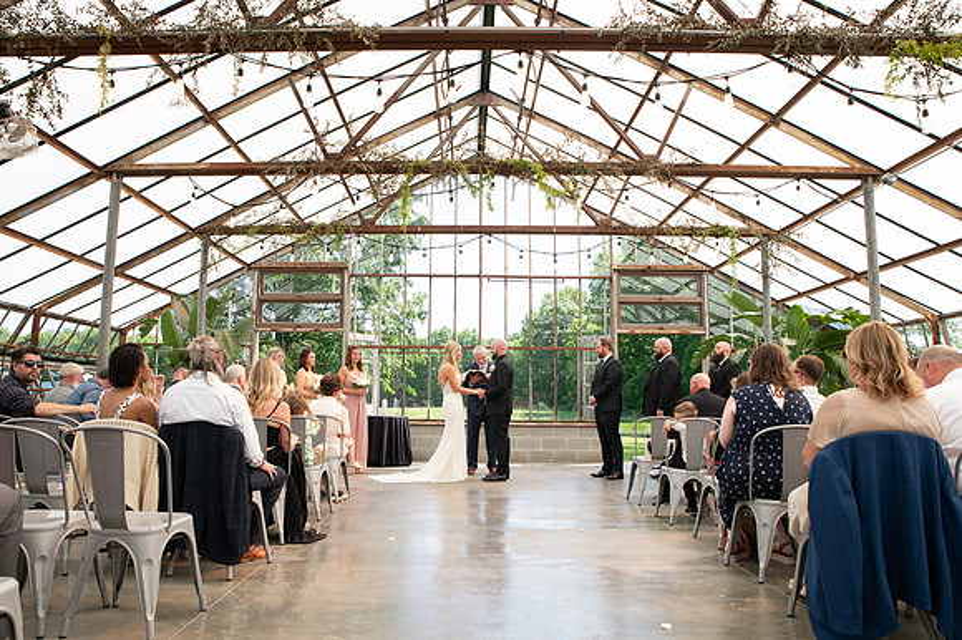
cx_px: 460
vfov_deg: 50.1
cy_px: 323
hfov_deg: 70.1
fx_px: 685
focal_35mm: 26
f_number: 4.5
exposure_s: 1/200
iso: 160
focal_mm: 24
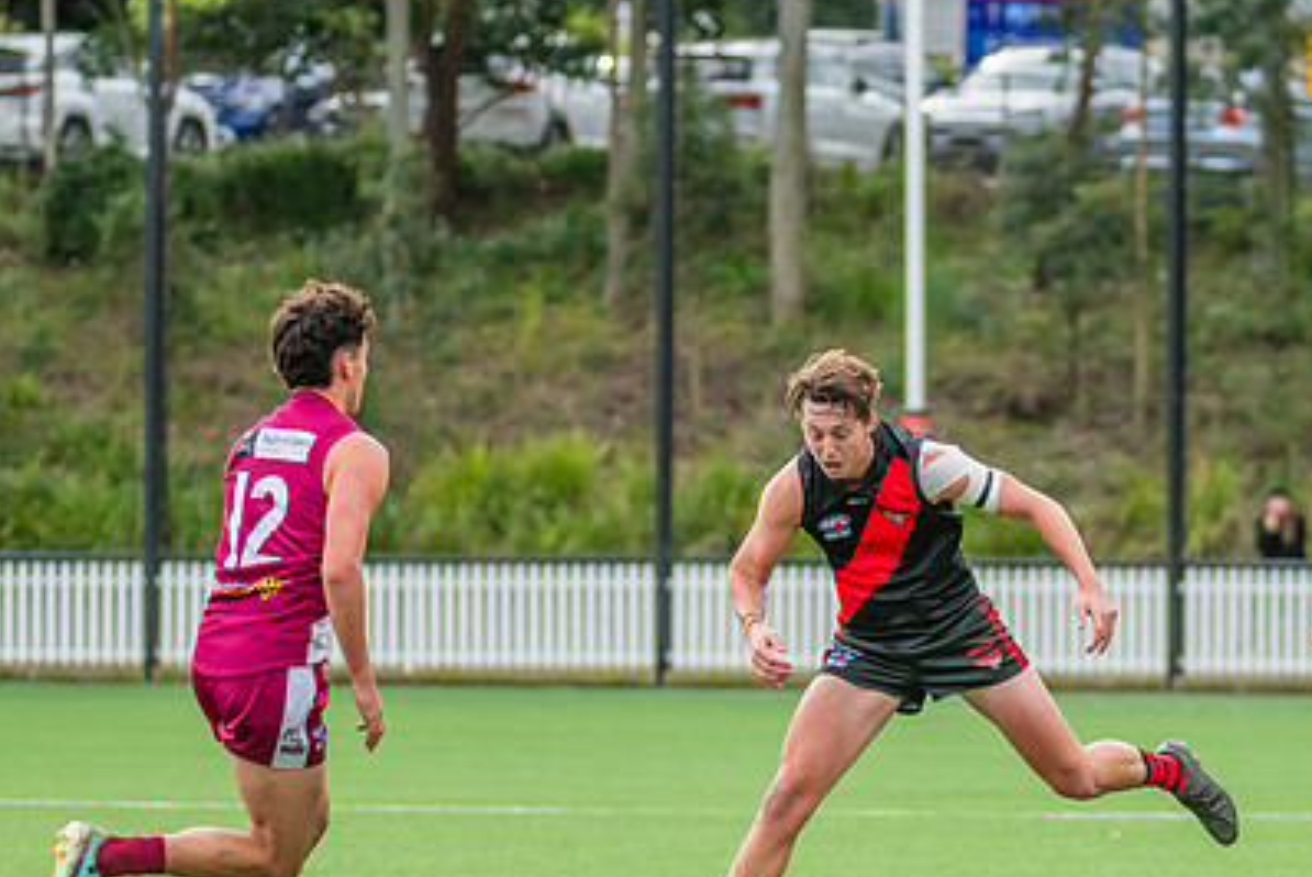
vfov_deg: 3.9
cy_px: 523
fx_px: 12983
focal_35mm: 356
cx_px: 1049
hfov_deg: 5.8
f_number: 4.5
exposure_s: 1/1250
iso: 800
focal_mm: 170
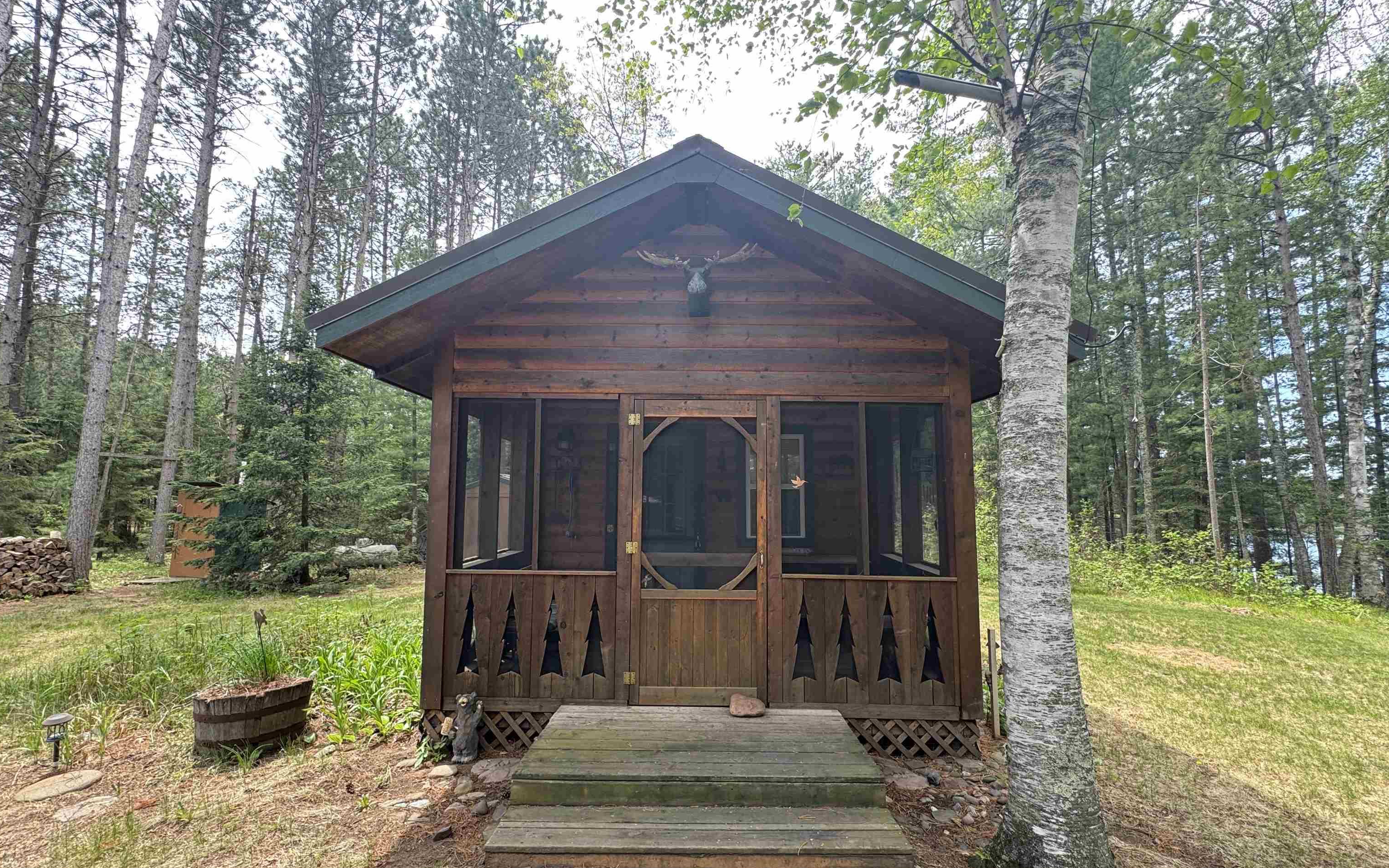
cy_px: 466
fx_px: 568
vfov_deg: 74.7
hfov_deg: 101.5
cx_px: 697
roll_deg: -0.9
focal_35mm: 15
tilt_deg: +5.2
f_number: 2.2
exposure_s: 1/99
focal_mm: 2.22
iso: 50
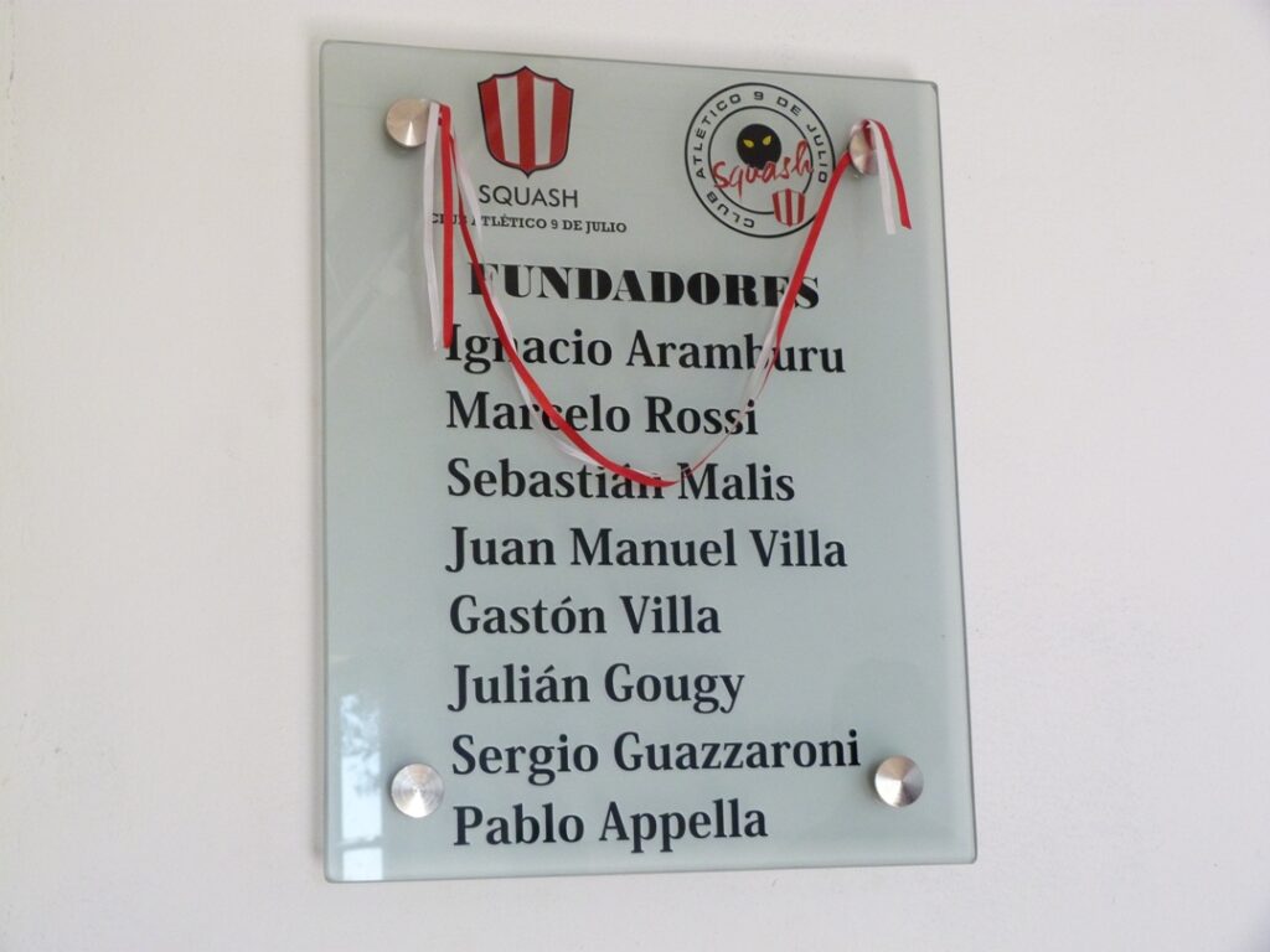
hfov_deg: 30.3
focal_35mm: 64
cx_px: 635
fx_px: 2348
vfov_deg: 22.9
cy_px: 476
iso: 250
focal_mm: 11.6
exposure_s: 1/60
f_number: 3.3
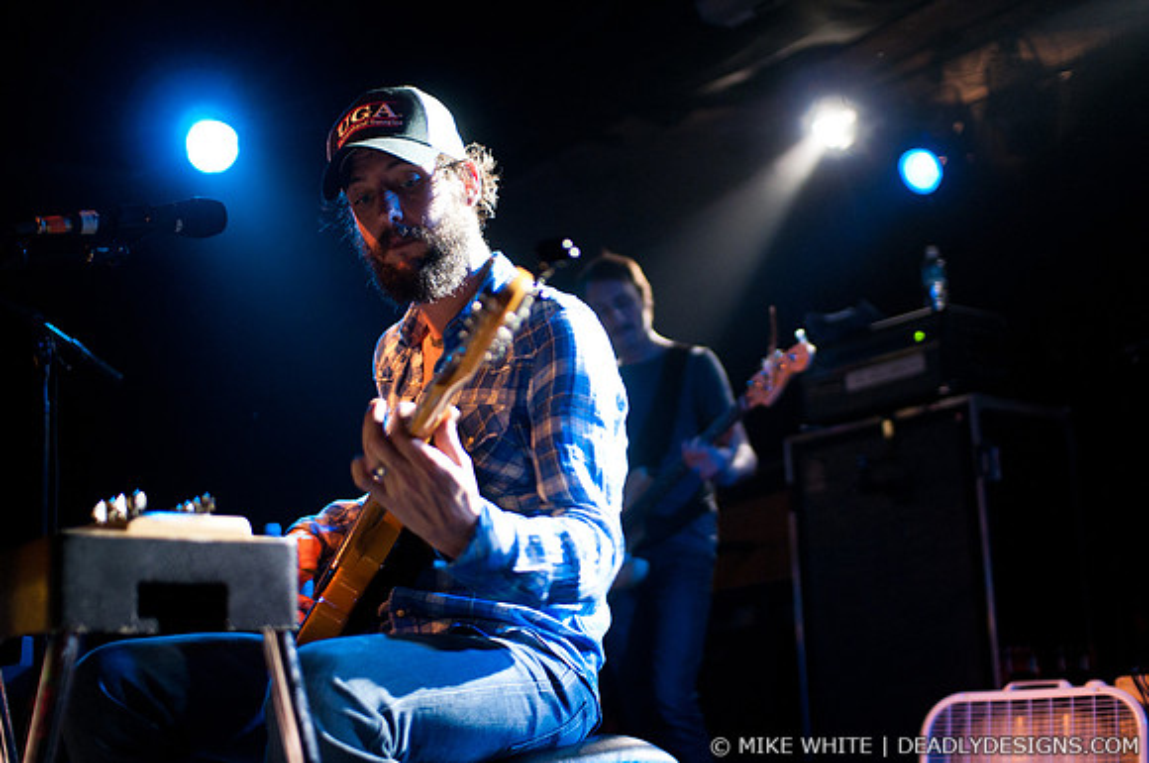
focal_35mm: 45
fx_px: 1434
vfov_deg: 29.8
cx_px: 574
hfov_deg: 43.7
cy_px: 382
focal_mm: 30
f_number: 1.4
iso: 1000
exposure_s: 1/60
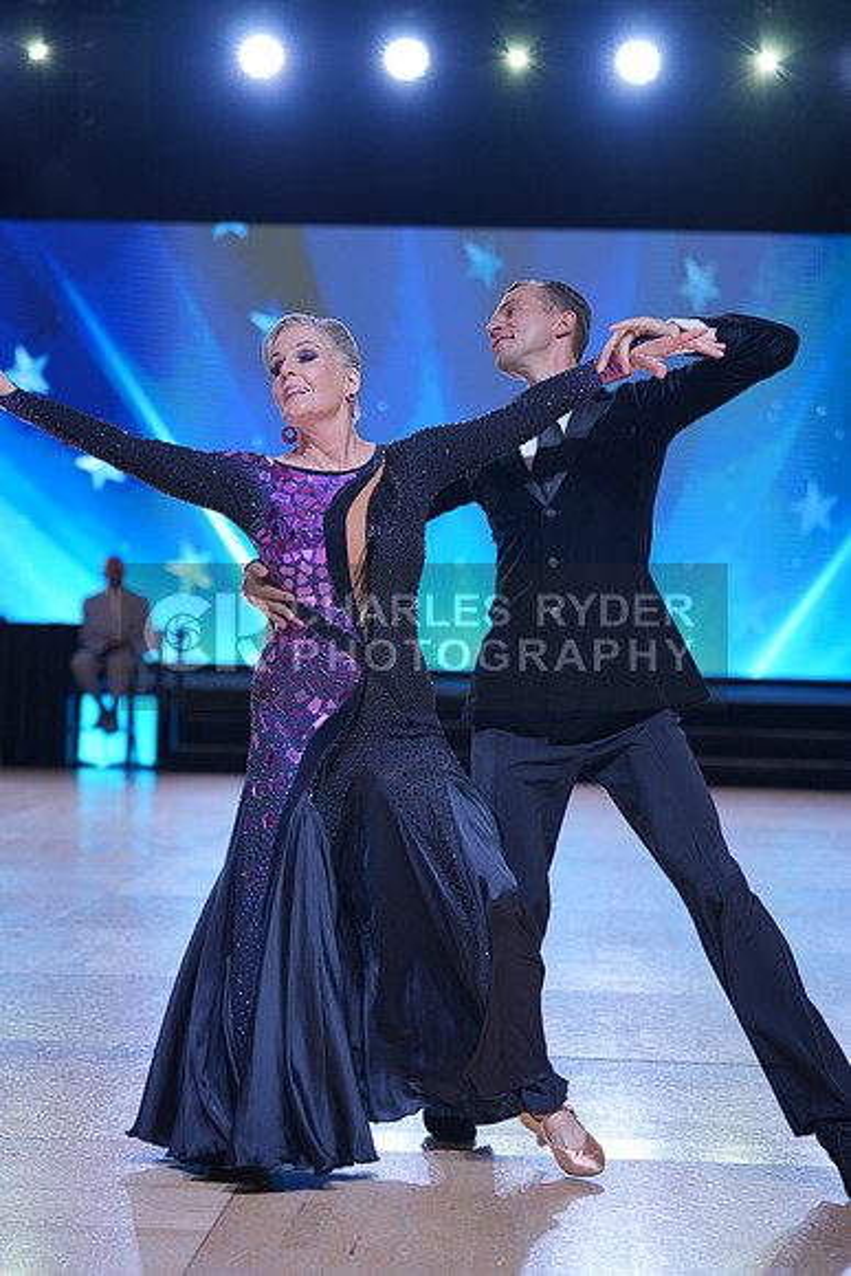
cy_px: 638
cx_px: 426
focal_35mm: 70
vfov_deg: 28.8
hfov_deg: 19.5
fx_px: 2480
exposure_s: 1/400
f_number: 2.8
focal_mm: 70
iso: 320
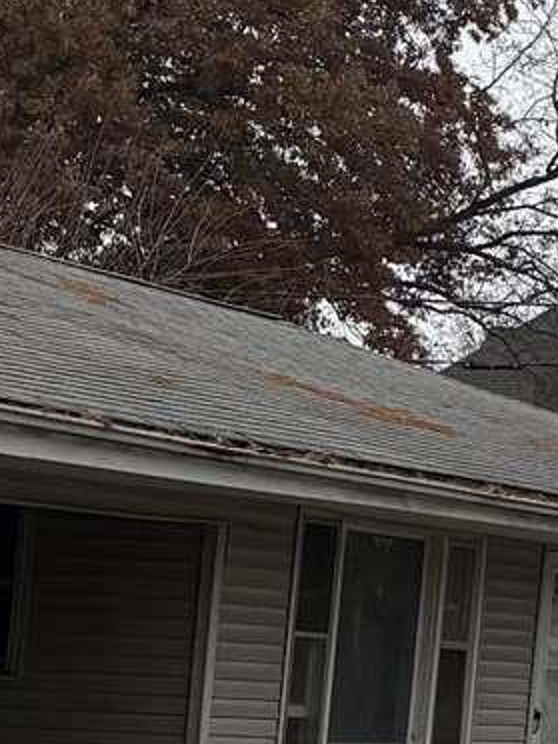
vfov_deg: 12.3
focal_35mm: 161
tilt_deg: +6.6
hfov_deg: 8.3
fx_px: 3460
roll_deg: -2.2
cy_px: 312
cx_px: 1432
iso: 50
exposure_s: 1/1048
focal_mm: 5.96
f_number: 1.6
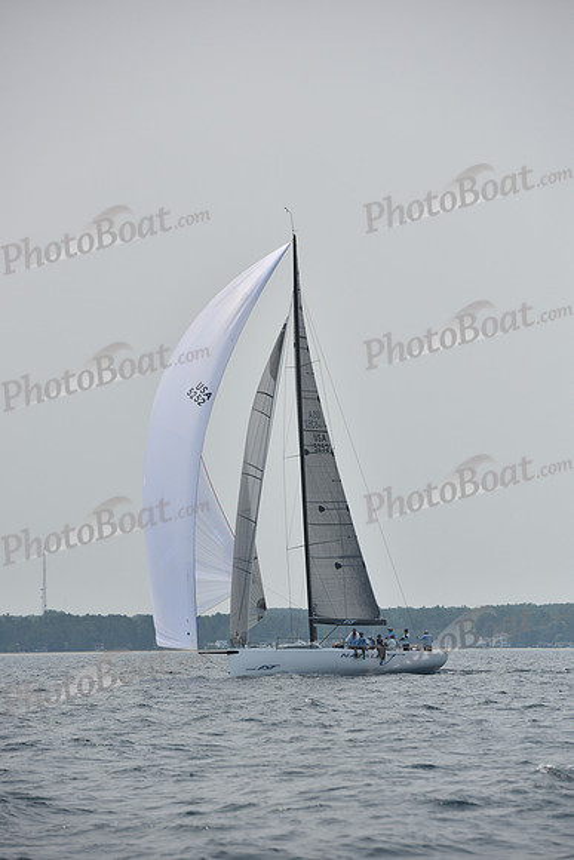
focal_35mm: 175
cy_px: 430
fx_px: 4183
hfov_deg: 7.9
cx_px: 287
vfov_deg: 11.7
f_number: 5.6
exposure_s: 1/3200
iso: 250
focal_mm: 175
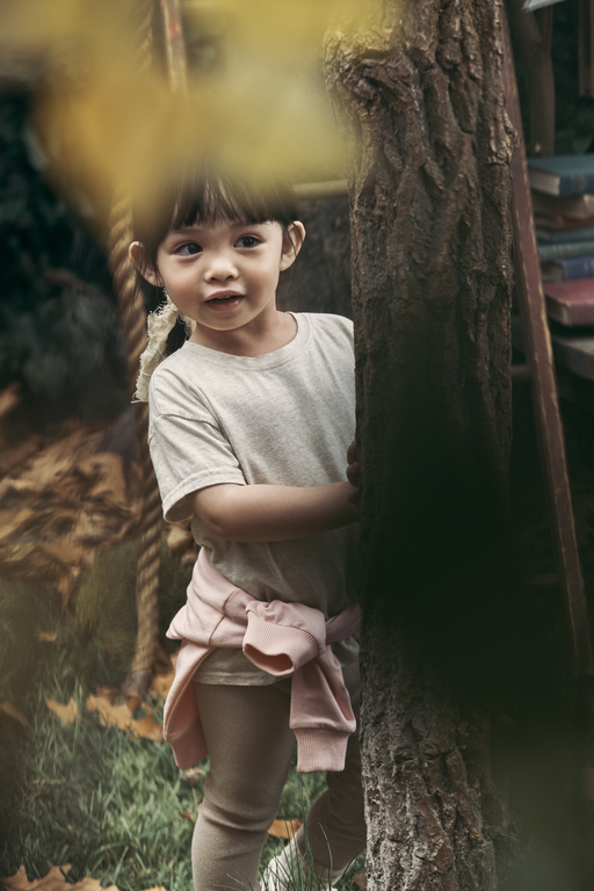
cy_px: 446
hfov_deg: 8.9
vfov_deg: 13.2
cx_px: 297
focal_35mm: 155
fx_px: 3836
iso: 250
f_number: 5.6
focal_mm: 155
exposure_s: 1/200
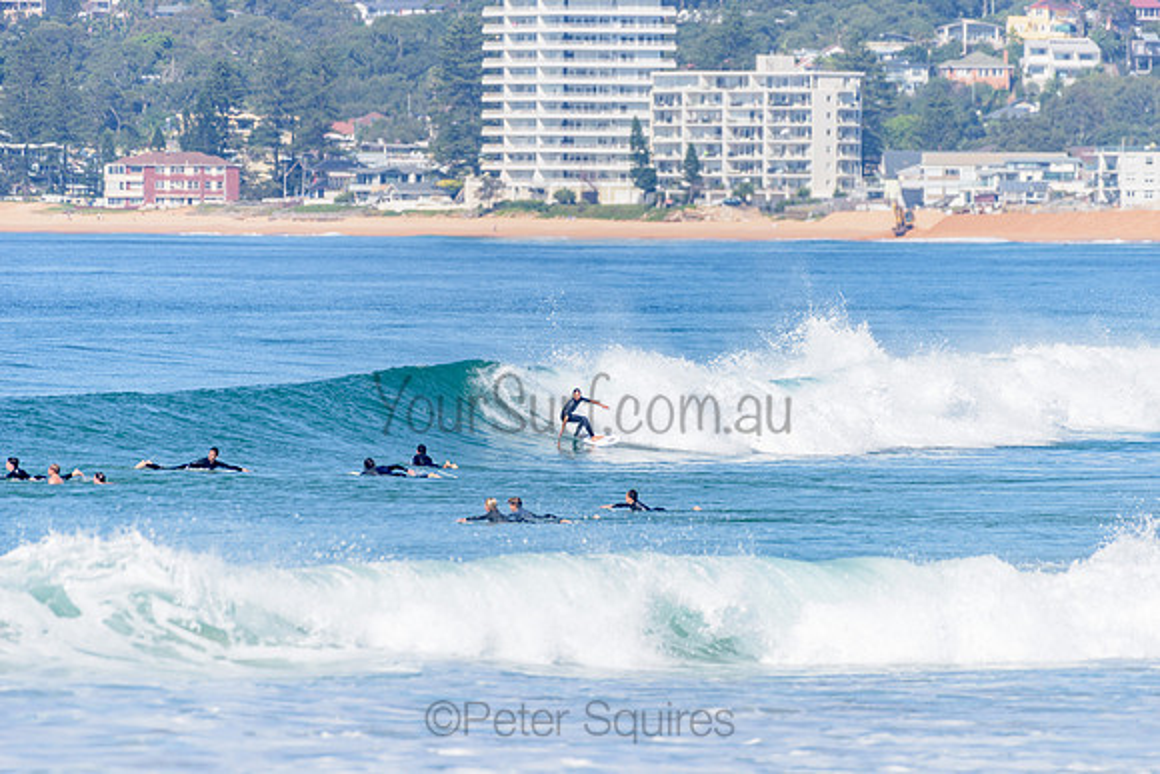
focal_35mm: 500
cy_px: 387
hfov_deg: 4.1
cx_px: 580
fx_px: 16114
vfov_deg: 2.8
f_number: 5.6
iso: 160
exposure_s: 1/2000
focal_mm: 500
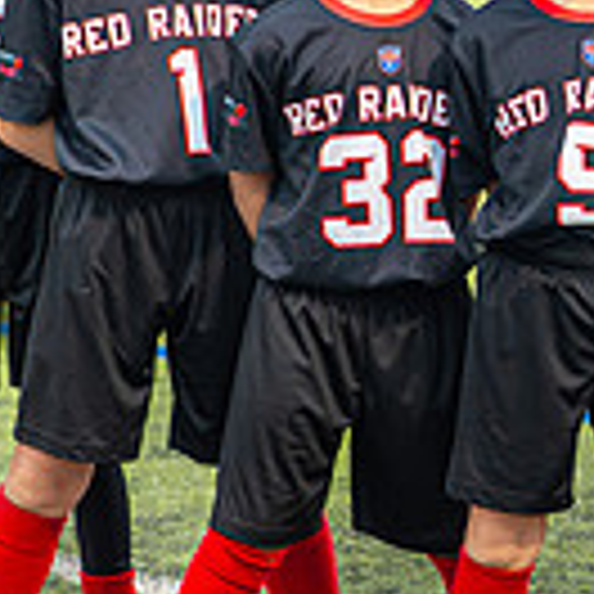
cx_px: 671
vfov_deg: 7.1
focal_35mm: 245
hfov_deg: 7.1
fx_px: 4756
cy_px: 219
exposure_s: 1/500
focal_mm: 50
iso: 1000
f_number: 3.5
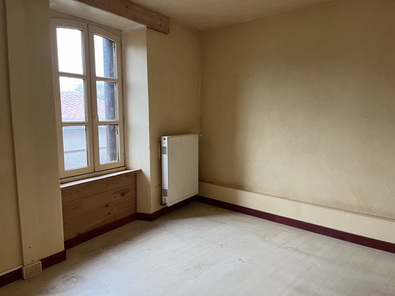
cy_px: 148
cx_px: 198
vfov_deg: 53.1
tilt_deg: -7.0
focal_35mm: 26
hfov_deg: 67.3
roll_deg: +0.4
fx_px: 297
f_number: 1.6
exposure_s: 1/65
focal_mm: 5.1
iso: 125
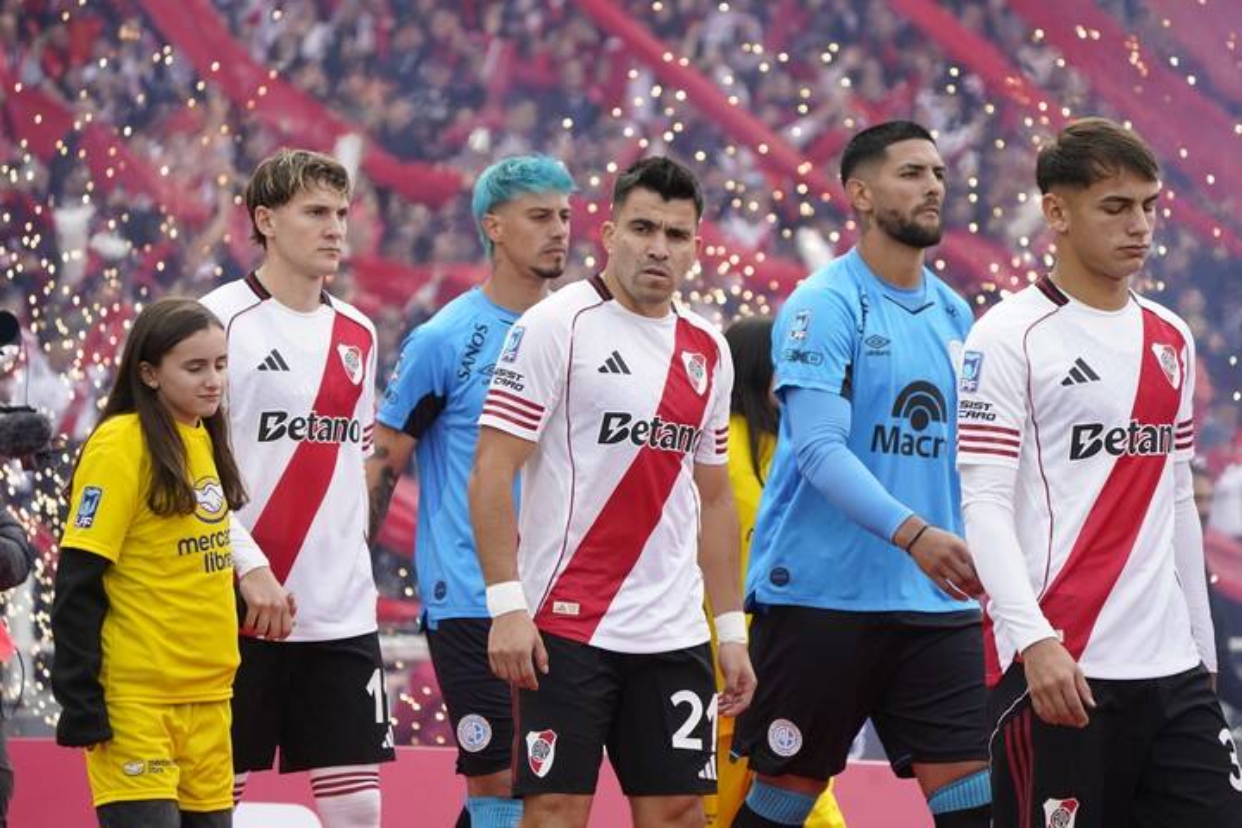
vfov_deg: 6.9
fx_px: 6899
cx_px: 621
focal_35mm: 200
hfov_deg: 10.3
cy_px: 414
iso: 1000
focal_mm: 200
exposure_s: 1/1250
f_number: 6.3
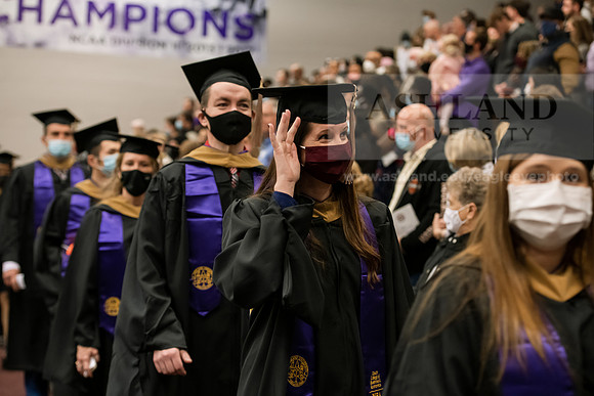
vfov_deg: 16.7
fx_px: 1353
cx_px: 297
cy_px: 198
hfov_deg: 24.8
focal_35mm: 82
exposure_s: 1/200
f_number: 4
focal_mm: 82
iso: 2000
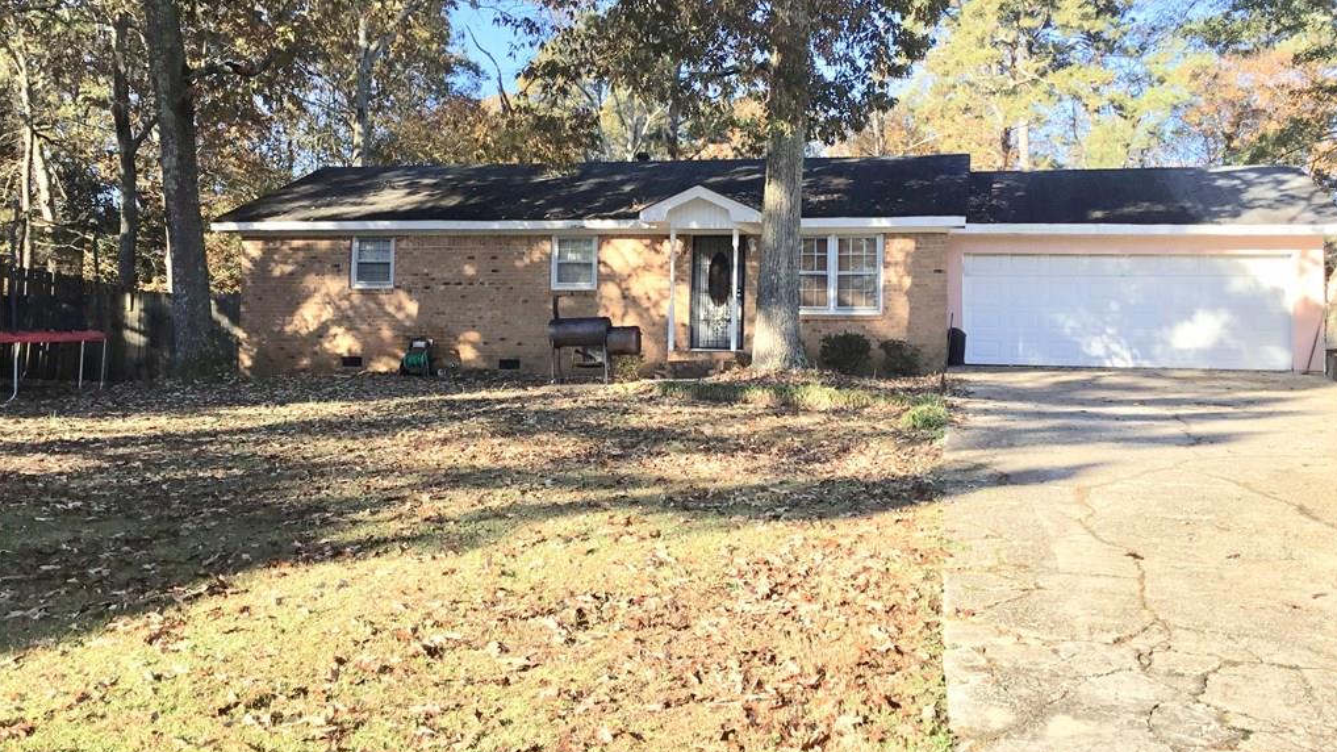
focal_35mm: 34
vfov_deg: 34.5
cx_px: 670
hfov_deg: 58.0
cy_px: 284
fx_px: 1205
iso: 25
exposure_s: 1/384
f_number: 2.4
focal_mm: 3.3
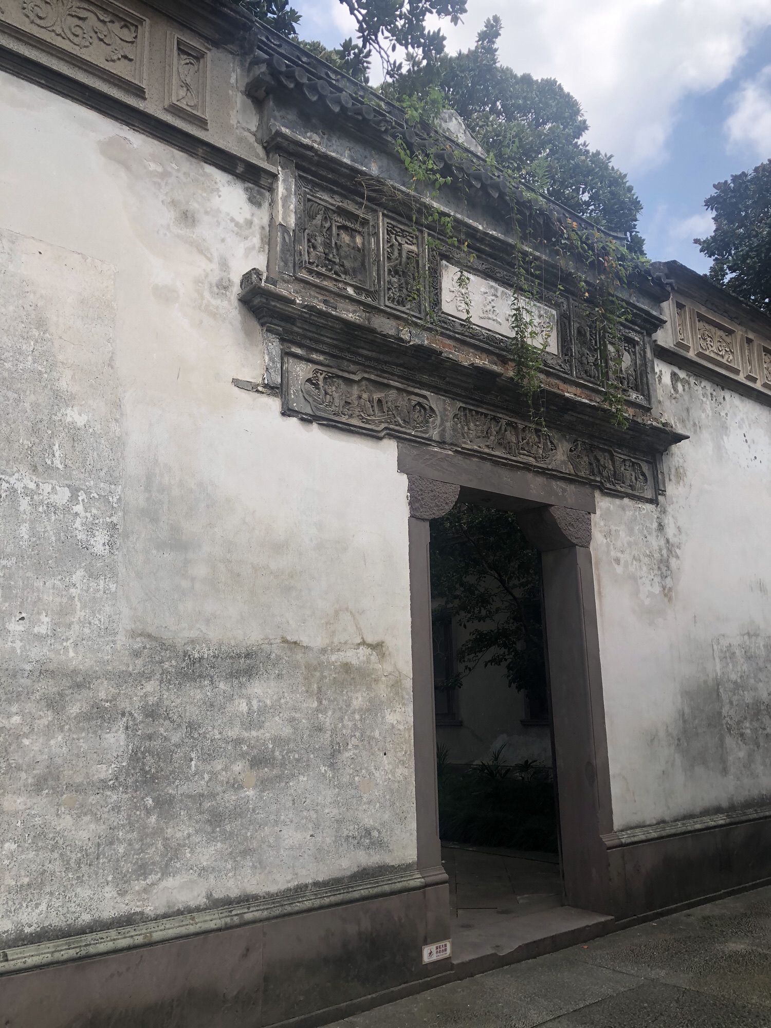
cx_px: 386
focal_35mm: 28
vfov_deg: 63.4
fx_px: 832
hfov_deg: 49.7
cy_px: 514
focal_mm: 4
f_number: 1.8
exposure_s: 1/457
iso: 20
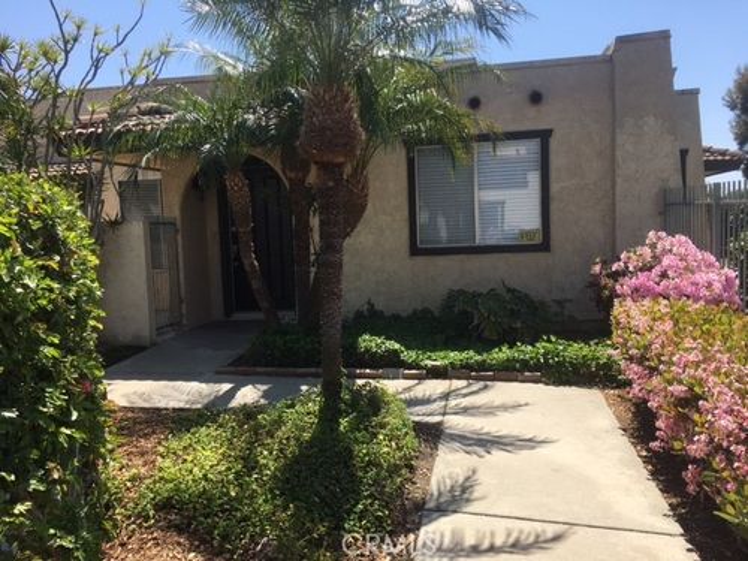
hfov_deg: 61.7
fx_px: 627
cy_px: 280
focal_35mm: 29
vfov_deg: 48.2
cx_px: 374
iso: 25
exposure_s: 1/1054
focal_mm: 4.15
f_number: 2.2
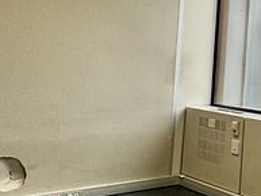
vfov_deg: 25.1
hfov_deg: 20.2
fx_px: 438
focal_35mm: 58
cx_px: 499
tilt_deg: +1.9
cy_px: 65
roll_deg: -2.5
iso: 64
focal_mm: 2.22
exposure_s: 1/100
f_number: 2.2
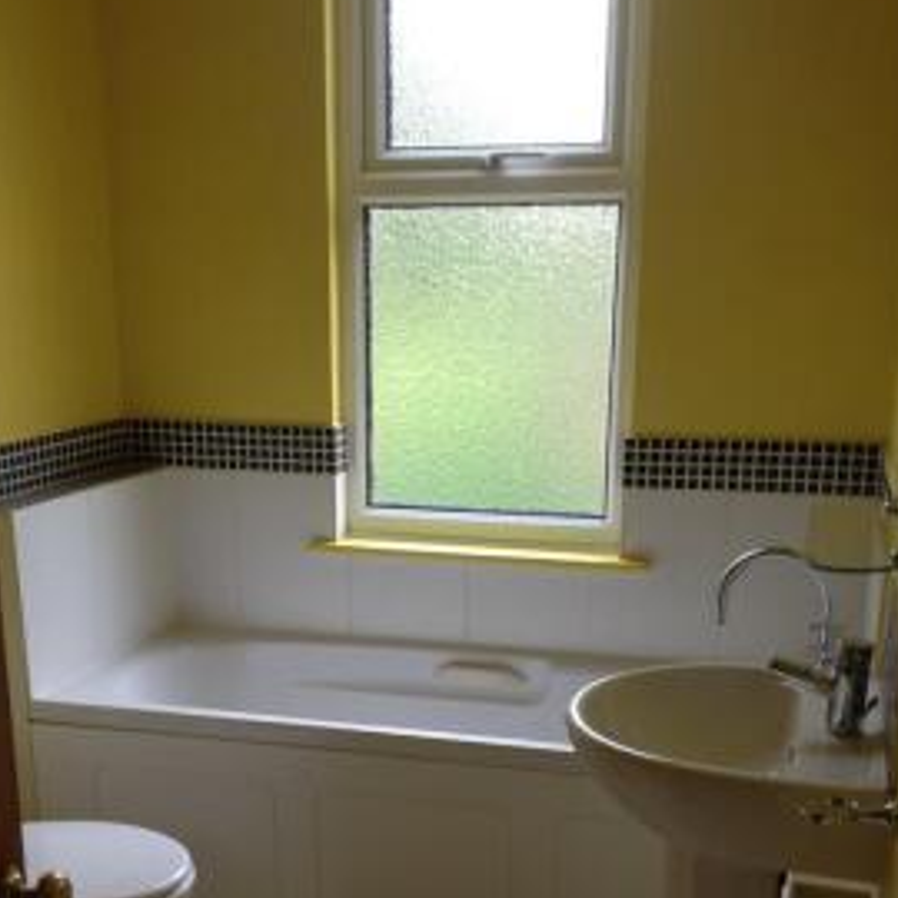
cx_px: 419
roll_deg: +0.2
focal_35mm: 50
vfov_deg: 33.4
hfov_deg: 34.0
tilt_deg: -16.0
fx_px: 1467
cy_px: 674
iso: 50
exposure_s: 1/24
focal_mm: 4.28
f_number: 2.4
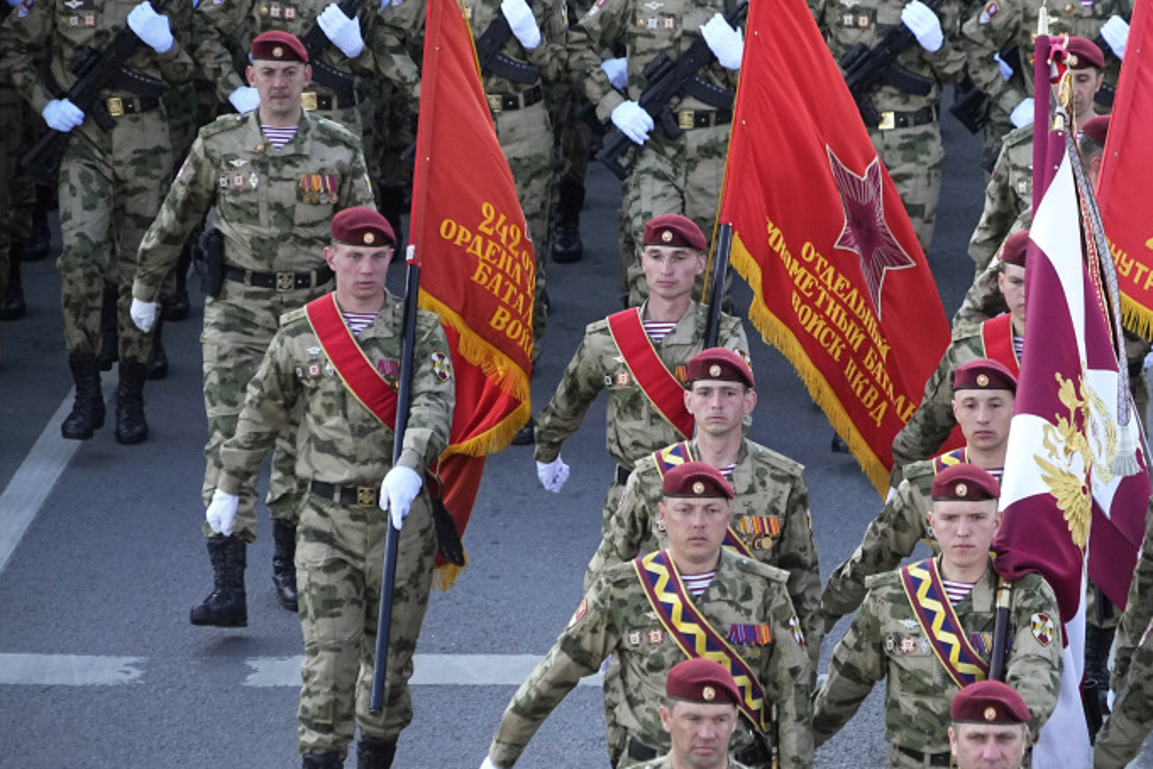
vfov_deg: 3.9
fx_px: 11177
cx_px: 992
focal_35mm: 349
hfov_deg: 5.9
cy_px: 432
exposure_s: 1/800
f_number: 6.3
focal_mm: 198
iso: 1600
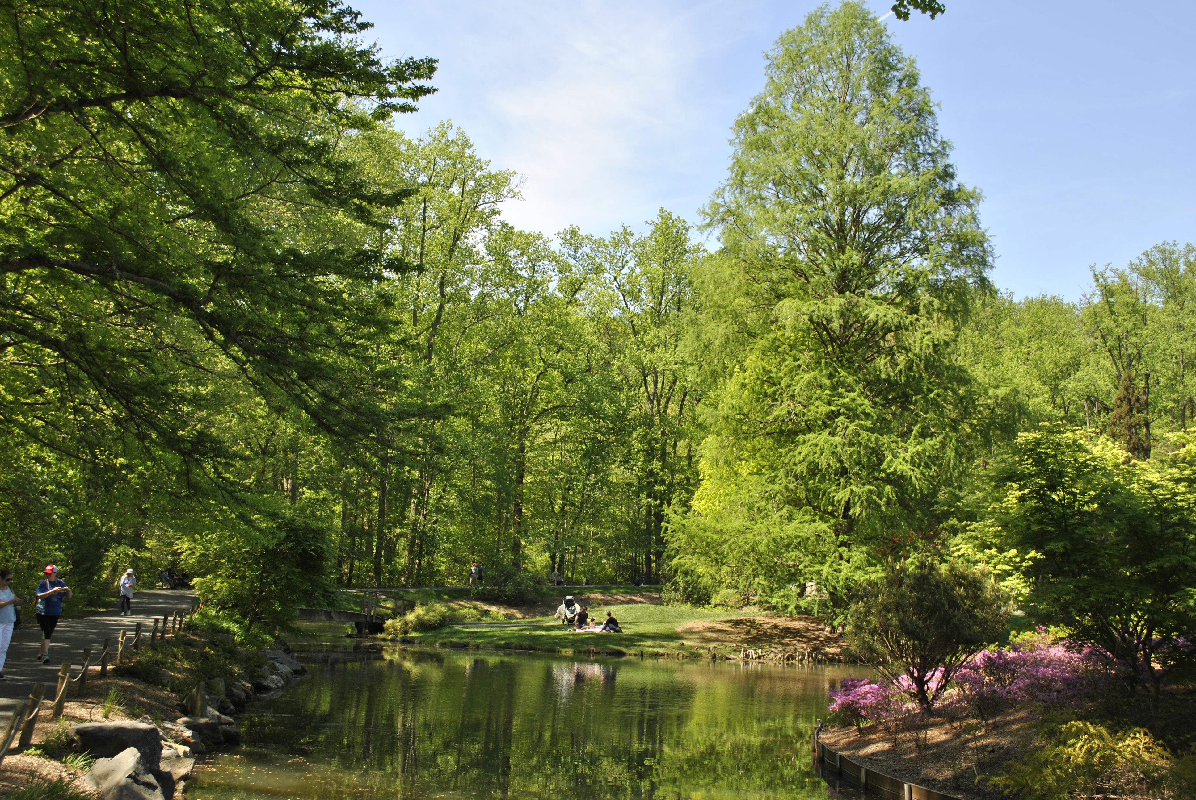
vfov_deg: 34.3
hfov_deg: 49.5
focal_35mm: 39
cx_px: 598
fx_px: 1297
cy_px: 400
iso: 100
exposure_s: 1/200
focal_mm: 26
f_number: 6.3
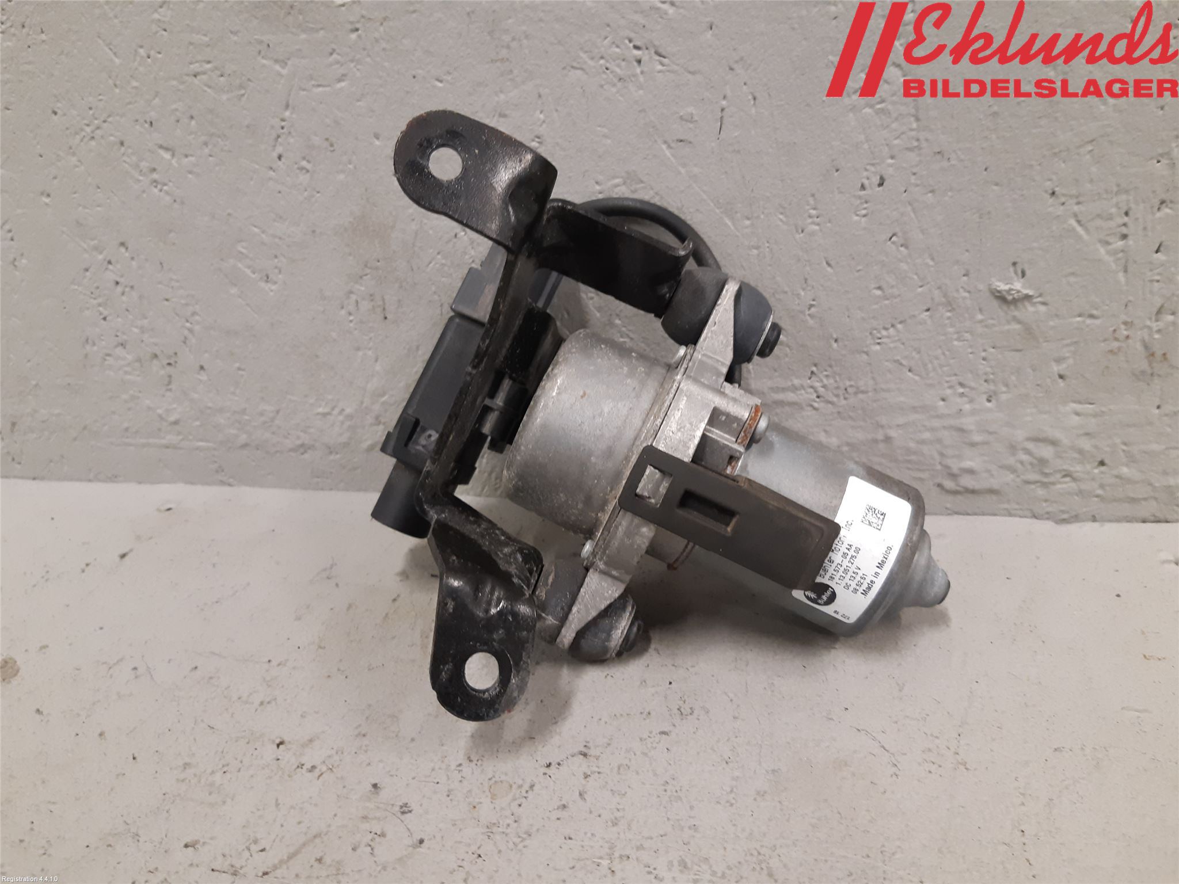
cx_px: 590
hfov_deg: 67.3
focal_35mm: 26
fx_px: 886
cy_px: 442
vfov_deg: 53.1
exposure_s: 1/50
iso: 160
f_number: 1.7
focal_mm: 3.93
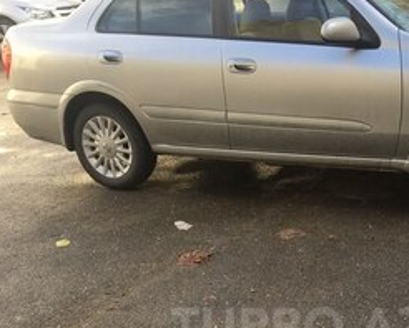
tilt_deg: -29.2
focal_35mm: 57
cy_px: 326
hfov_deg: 32.5
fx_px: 690
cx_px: 299
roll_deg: +5.6
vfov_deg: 25.4
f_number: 2.2
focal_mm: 4.15
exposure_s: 1/279
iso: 25
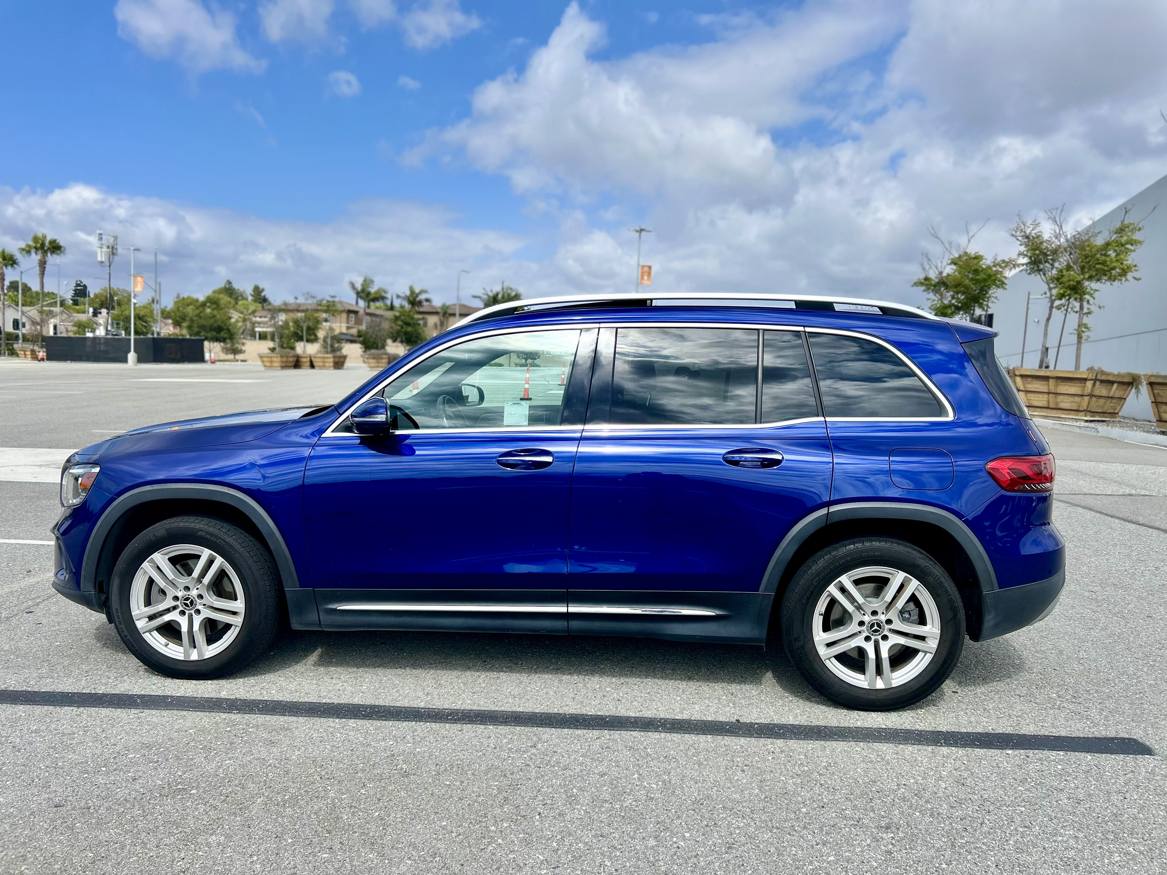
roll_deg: -2.3
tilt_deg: -4.8
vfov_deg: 53.1
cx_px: 584
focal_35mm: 26
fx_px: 877
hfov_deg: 67.3
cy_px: 438
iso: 50
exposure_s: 1/5319
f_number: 1.5
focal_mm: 5.7
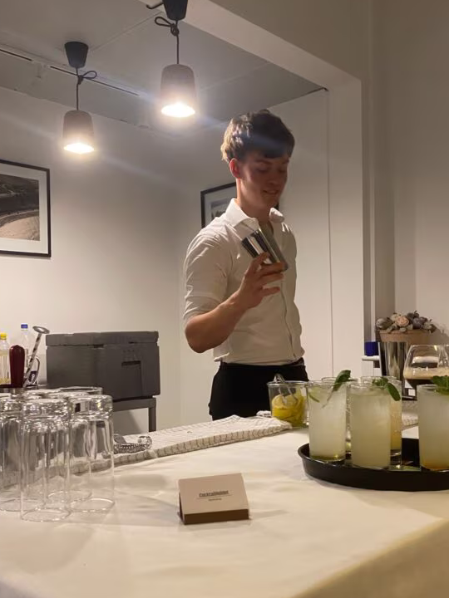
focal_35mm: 37
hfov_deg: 38.6
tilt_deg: +0.8
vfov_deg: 50.0
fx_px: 640
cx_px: 240
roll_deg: +1.9
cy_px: 336
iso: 400
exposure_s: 1/50
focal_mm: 4.25
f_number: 1.8
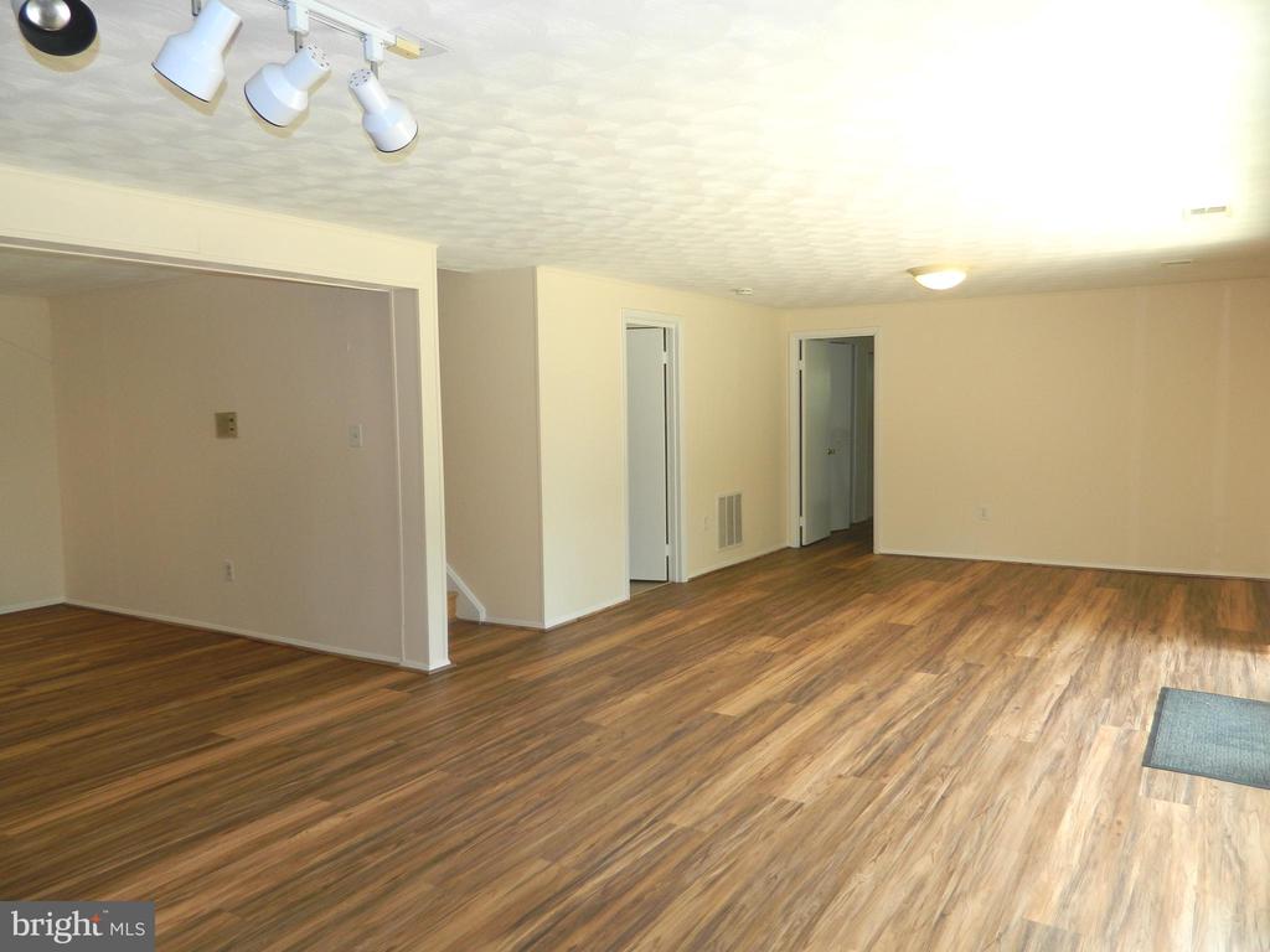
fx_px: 917
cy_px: 476
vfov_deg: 54.9
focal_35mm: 25
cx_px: 635
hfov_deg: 69.4
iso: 80
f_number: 3.1
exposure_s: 1/30
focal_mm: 4.5
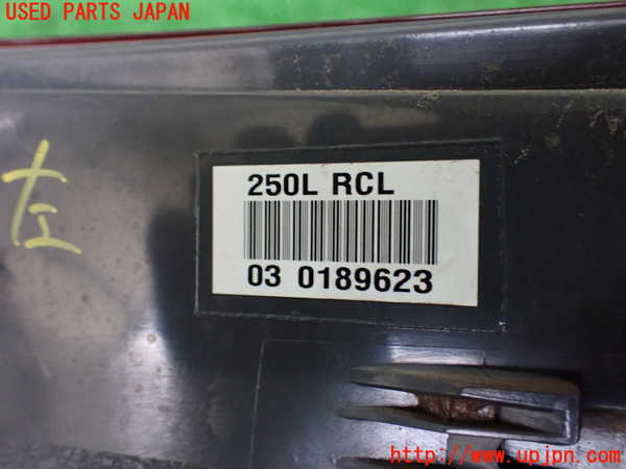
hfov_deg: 60.0
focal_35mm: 30
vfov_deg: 46.8
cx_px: 313
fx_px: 543
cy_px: 234
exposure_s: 1/50
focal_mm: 5.4
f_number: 2.3
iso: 800
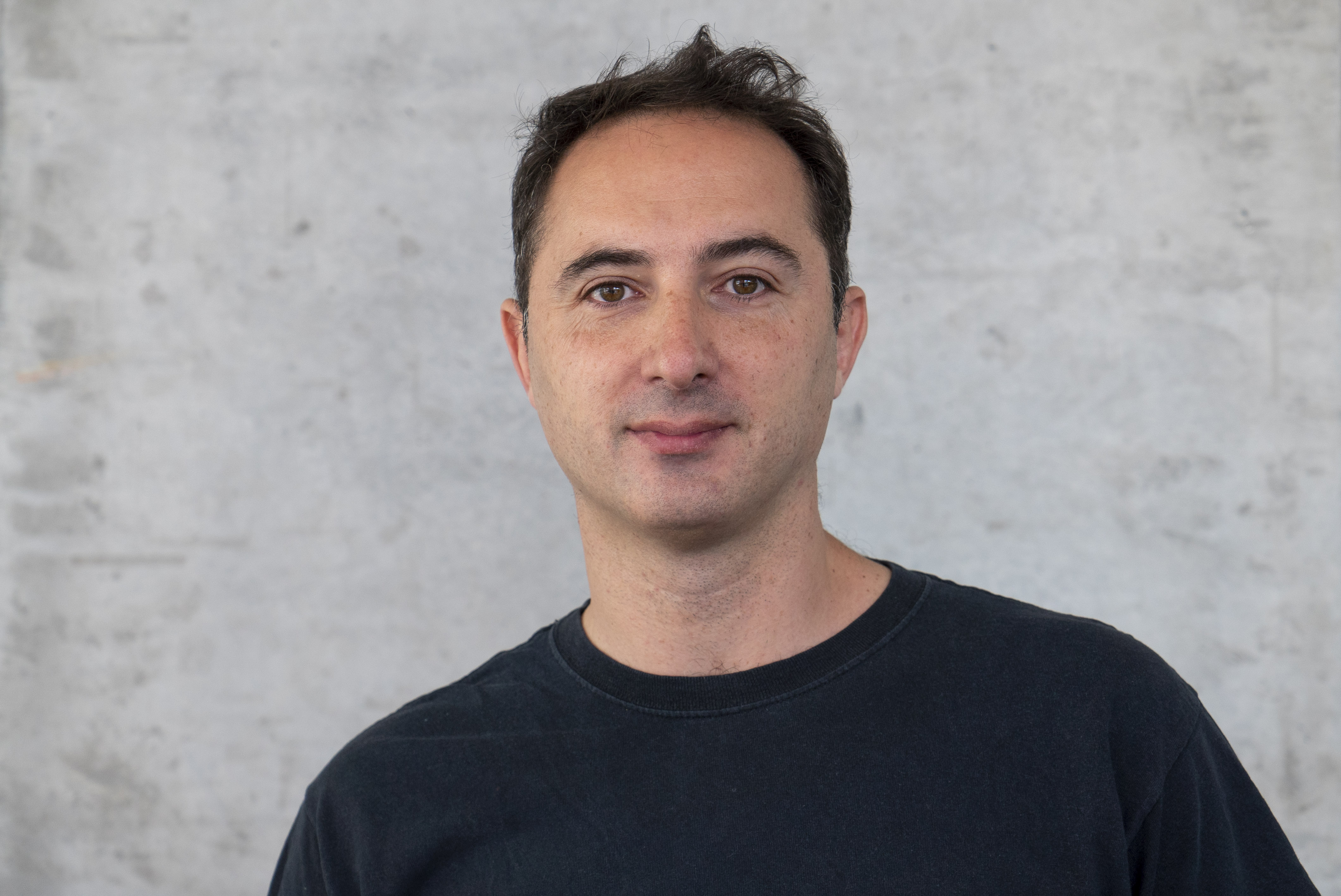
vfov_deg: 19.8
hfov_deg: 29.2
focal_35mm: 69
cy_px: 448
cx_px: 670
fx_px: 2572
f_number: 5.6
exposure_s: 1/100
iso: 800
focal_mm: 69
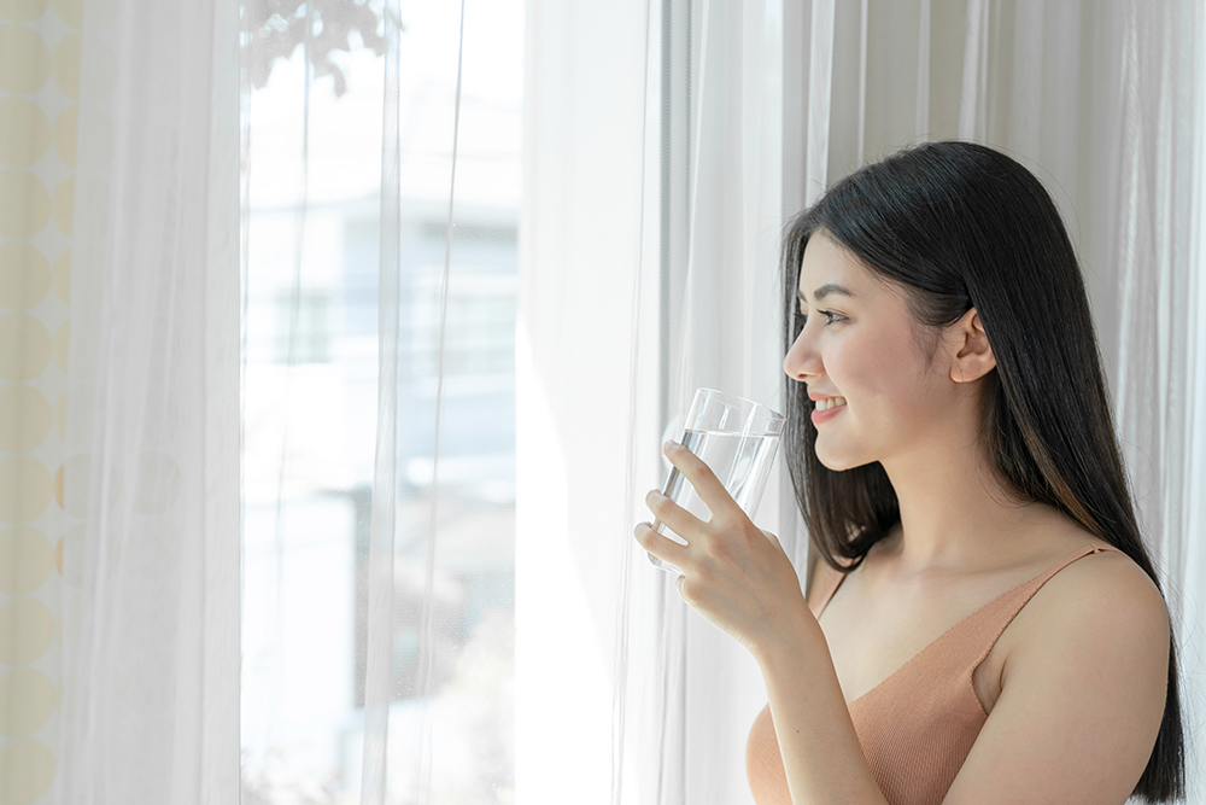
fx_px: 1675
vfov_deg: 27.0
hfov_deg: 39.6
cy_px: 402
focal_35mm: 50
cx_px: 603
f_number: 2.8
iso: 200
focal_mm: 50
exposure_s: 1/320
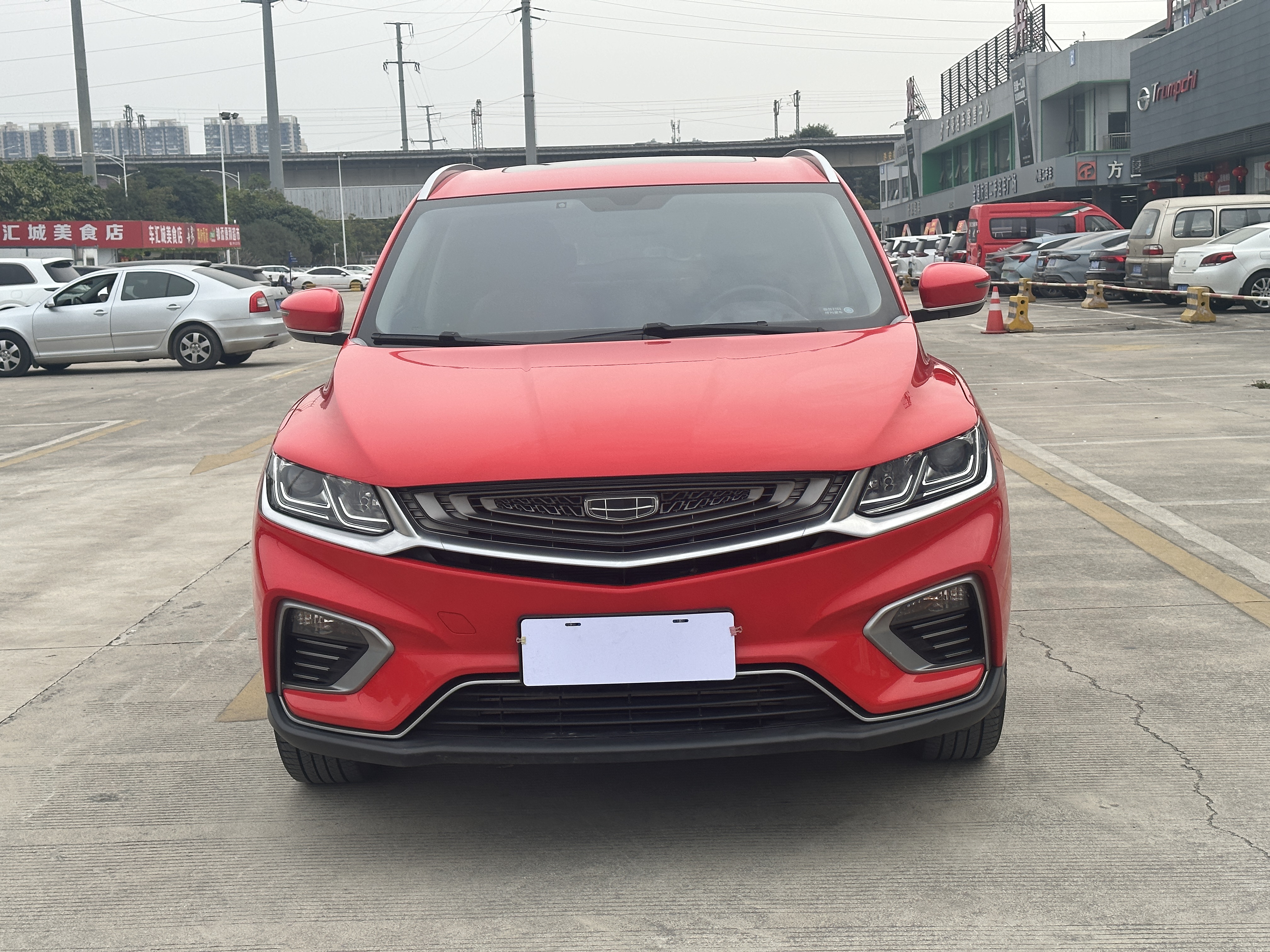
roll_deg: +2.3
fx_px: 1761
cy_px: 476
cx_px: 635
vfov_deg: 30.3
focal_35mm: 48
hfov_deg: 39.7
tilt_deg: -6.2
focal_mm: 6.86
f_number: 1.78
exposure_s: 1/872
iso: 64
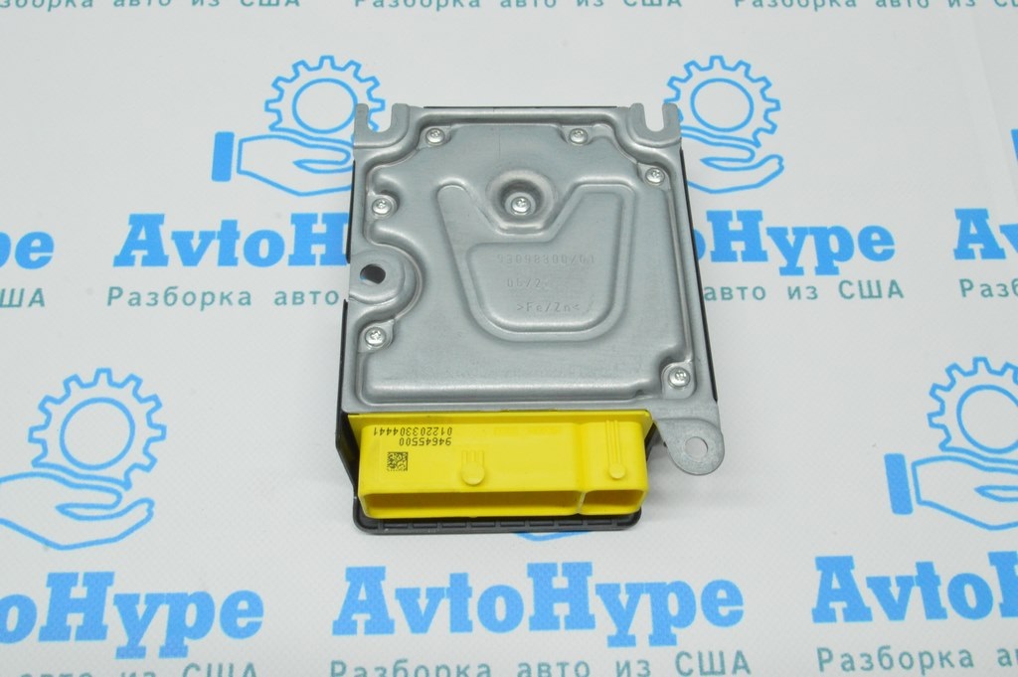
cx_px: 509
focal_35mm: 34
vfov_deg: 38.3
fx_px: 975
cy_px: 338
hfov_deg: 55.1
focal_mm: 23
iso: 3200
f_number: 20
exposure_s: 1/60
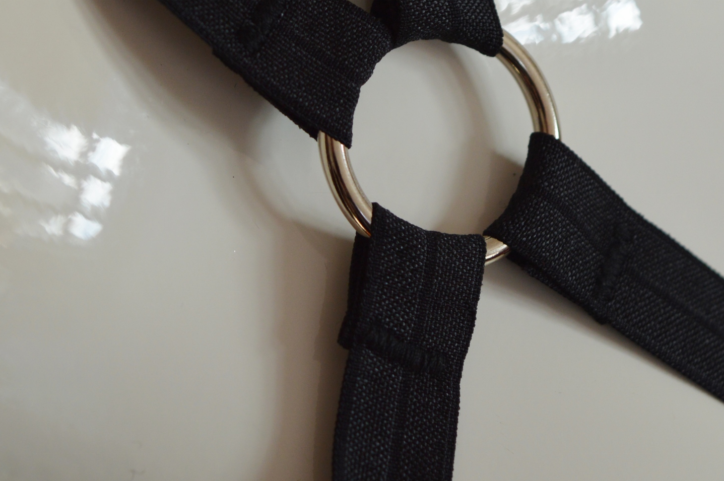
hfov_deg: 17.7
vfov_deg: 11.8
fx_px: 2330
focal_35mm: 116
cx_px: 397
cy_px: 113
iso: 400
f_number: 5.6
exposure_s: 1/125
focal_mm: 50
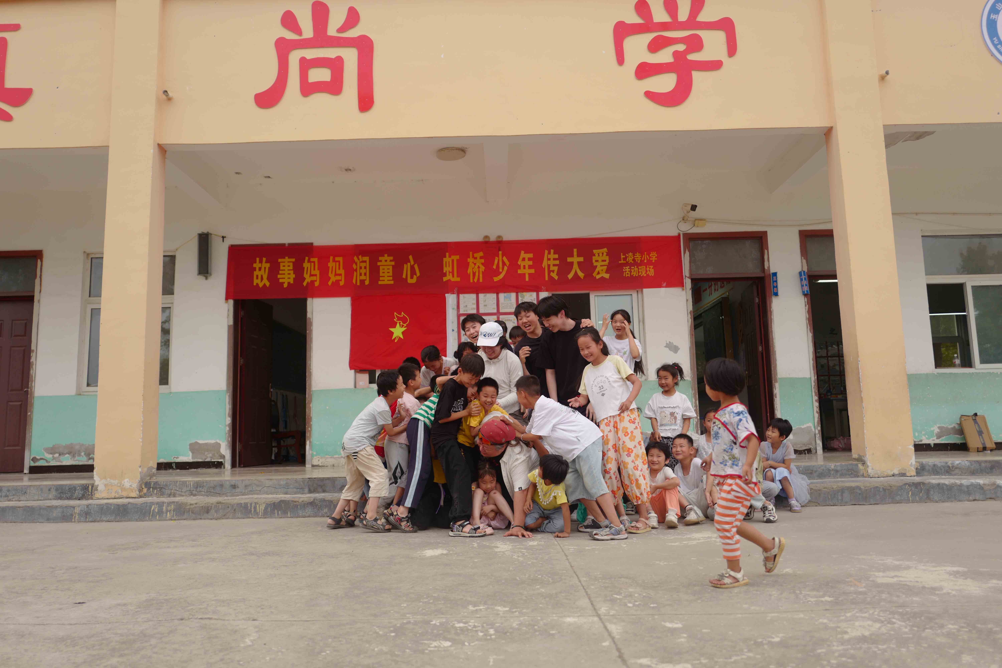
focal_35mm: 28
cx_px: 501
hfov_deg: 65.5
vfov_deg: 46.4
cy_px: 334
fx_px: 779
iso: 125
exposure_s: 1/1250
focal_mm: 28
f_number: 2
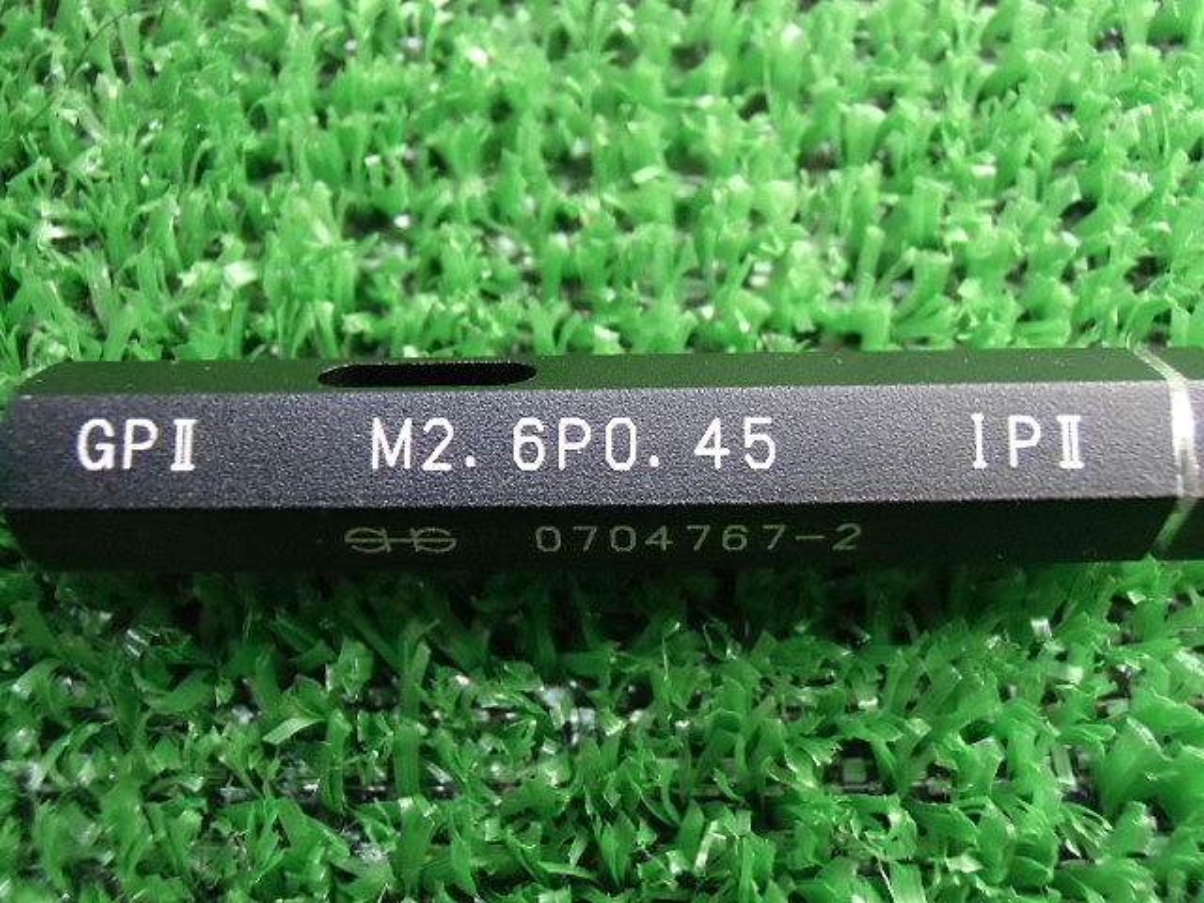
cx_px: 602
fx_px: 1148
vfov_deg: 42.9
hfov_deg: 55.4
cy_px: 452
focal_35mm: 33
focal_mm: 5.93
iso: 800
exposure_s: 1/30
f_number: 3.7
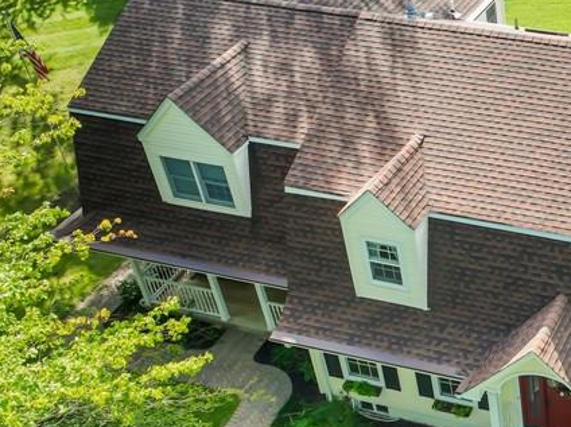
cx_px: 640
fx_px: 956
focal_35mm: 58
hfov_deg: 29.7
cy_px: 219
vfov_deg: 25.2
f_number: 2.8
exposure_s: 1/240
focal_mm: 12.29
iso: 120
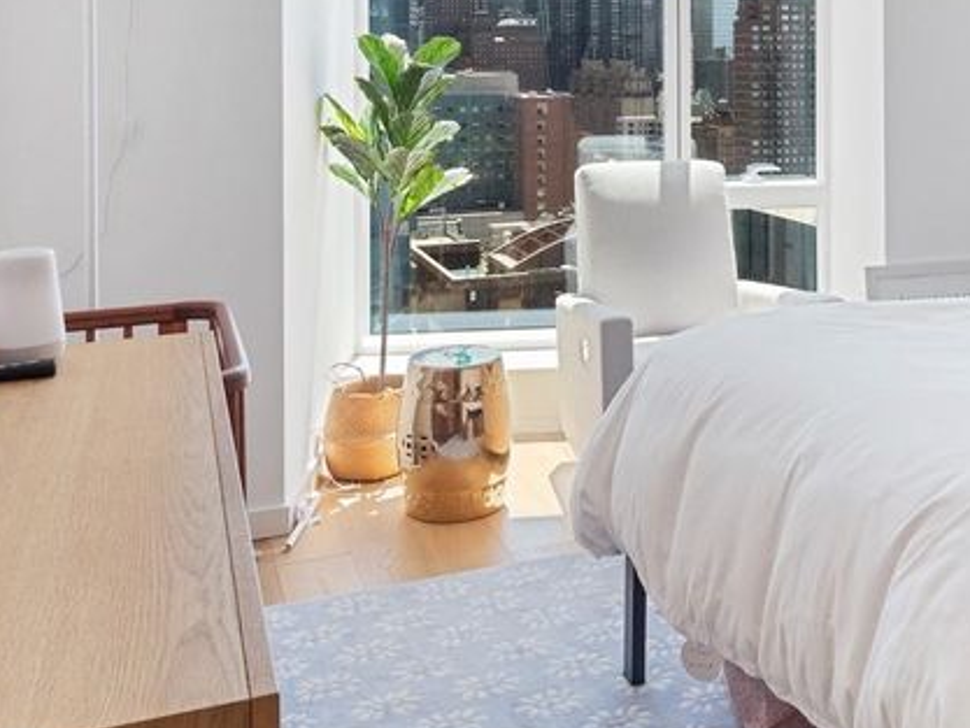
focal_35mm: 46
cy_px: 88
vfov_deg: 30.3
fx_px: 1289
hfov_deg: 39.6
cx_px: 779
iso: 800
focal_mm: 8
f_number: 6.3
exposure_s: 1/100
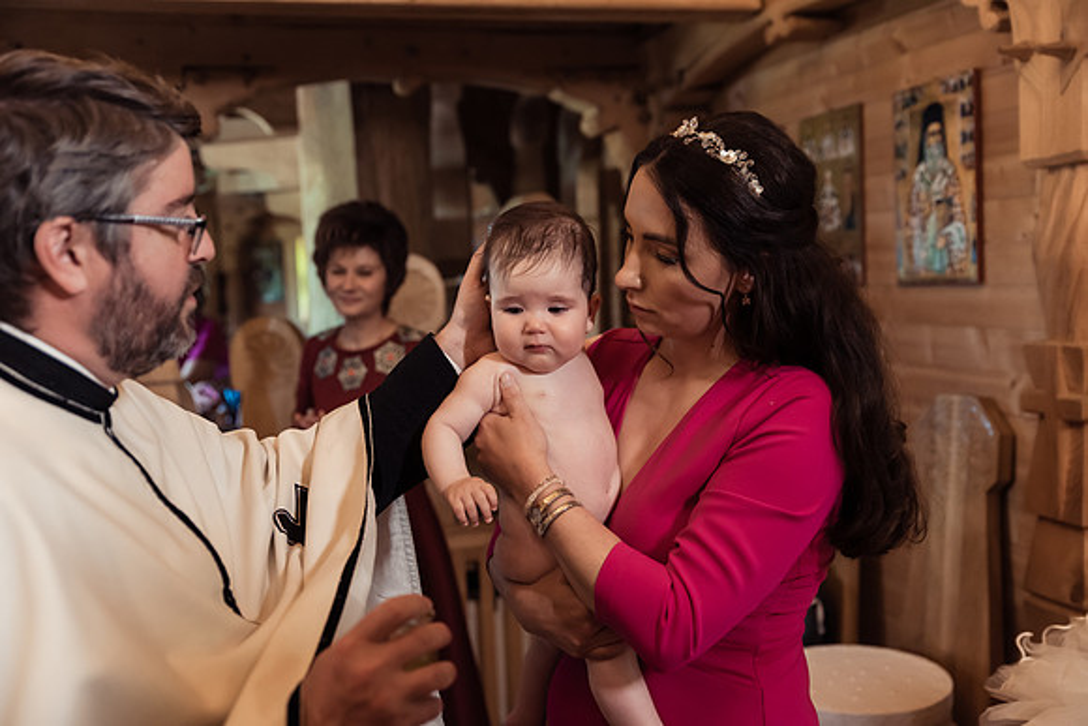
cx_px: 544
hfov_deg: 50.7
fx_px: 1149
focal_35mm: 38
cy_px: 363
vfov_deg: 35.1
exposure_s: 1/125
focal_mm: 38
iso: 1250
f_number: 2.8
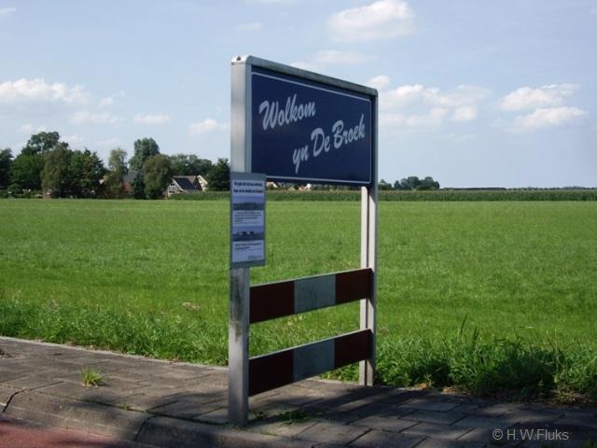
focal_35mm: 38
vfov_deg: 37.7
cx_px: 298
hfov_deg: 49.0
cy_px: 224
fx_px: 655
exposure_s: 1/160
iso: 64
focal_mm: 7.9
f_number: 8
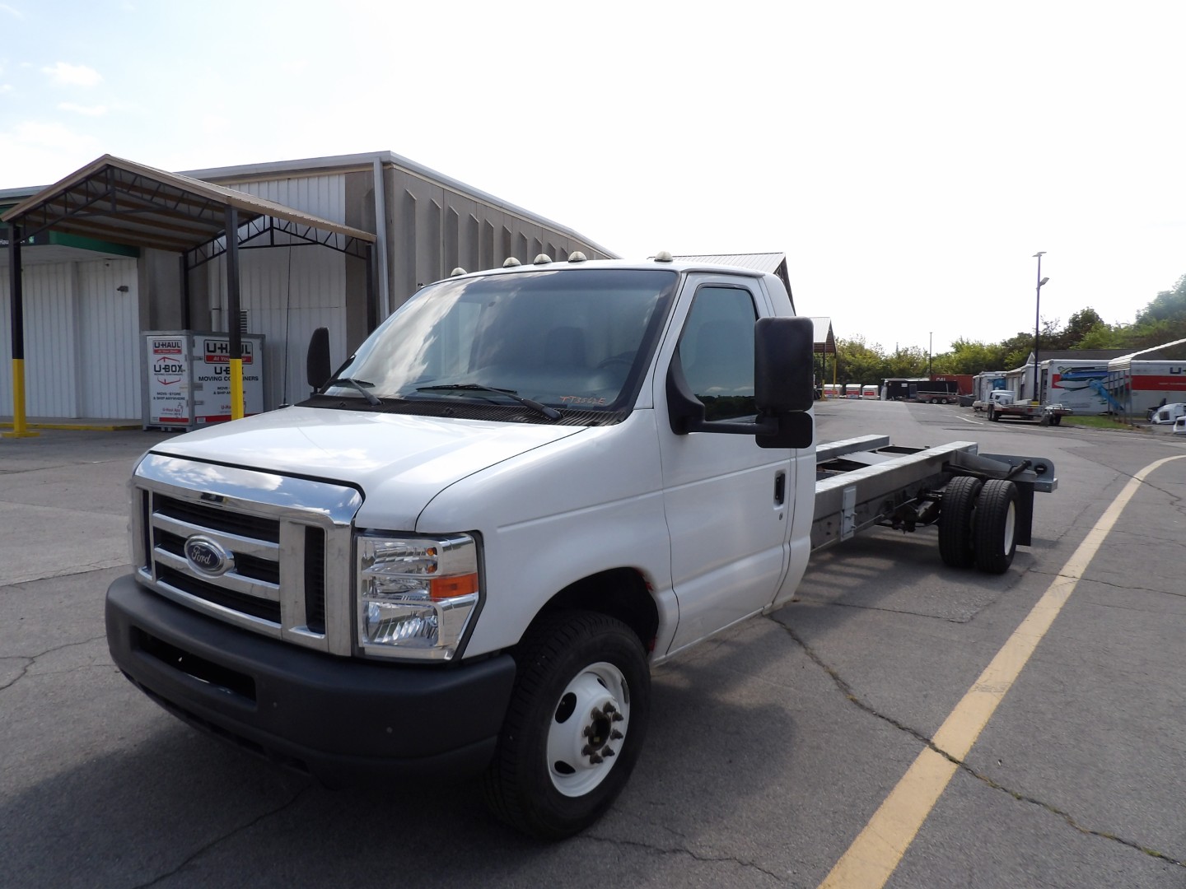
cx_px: 593
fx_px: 822
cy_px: 444
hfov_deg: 71.6
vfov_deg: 56.8
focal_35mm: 24
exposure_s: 1/659
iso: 100
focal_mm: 4.3
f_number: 4.6
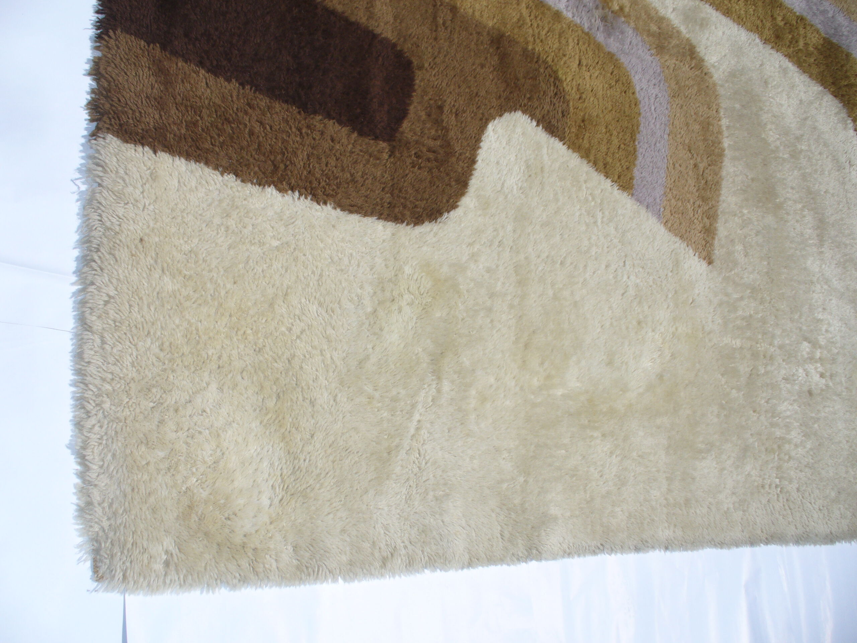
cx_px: 428
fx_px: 916
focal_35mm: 37
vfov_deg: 38.7
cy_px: 322
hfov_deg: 50.1
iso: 80
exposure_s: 1/1000
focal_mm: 6.1
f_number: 5.6
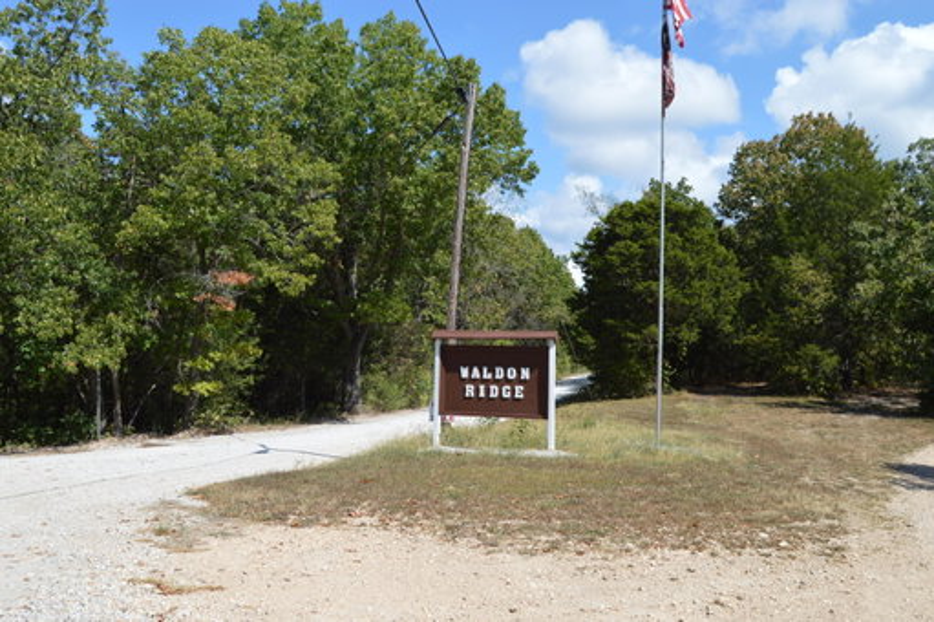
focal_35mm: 33
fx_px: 856
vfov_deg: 39.9
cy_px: 311
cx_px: 467
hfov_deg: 57.3
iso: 100
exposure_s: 1/250
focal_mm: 22
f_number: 8
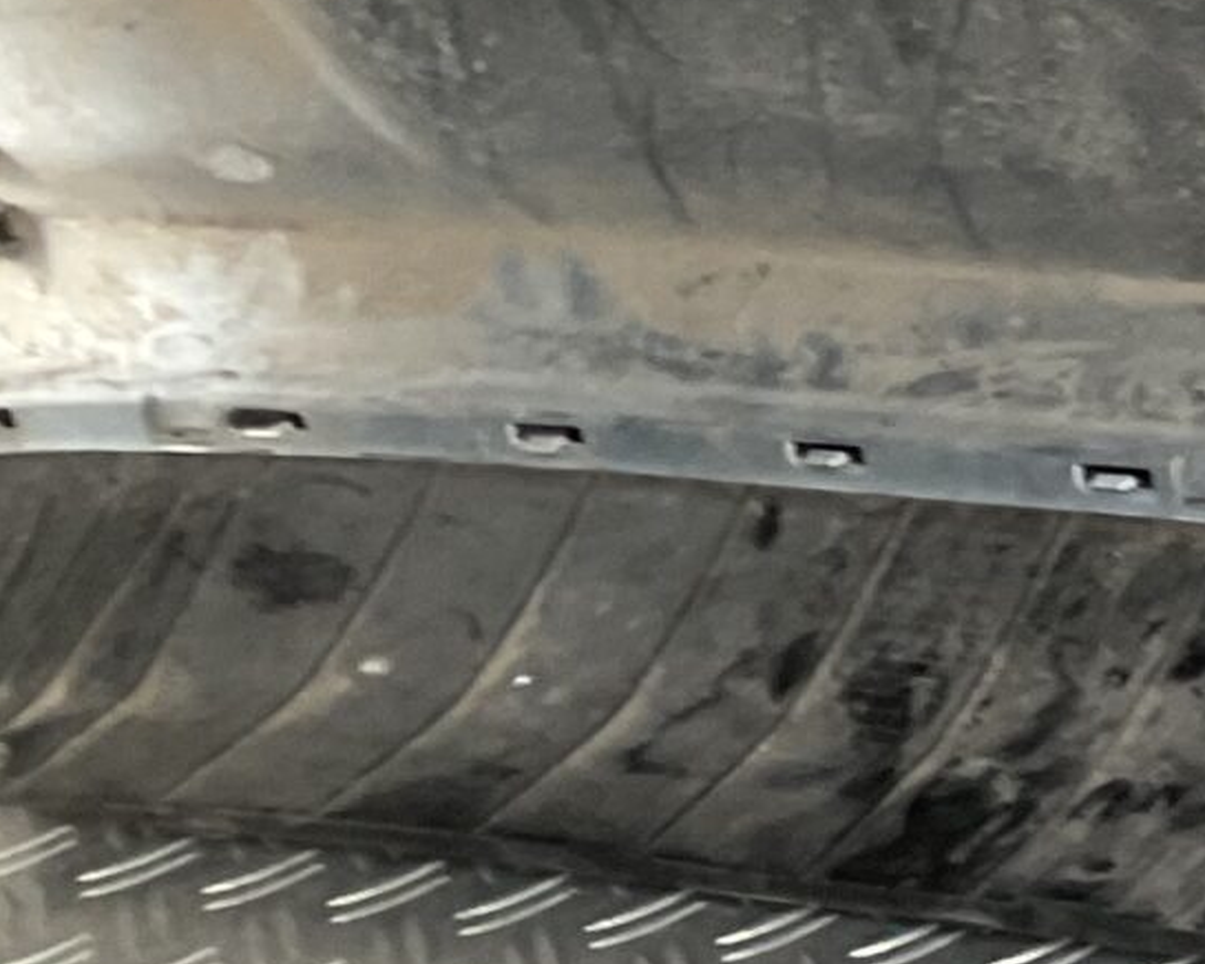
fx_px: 4743
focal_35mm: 133
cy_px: -210
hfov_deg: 12.1
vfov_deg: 11.4
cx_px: 2753
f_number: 1.8
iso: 40
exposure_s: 1/60
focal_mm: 3
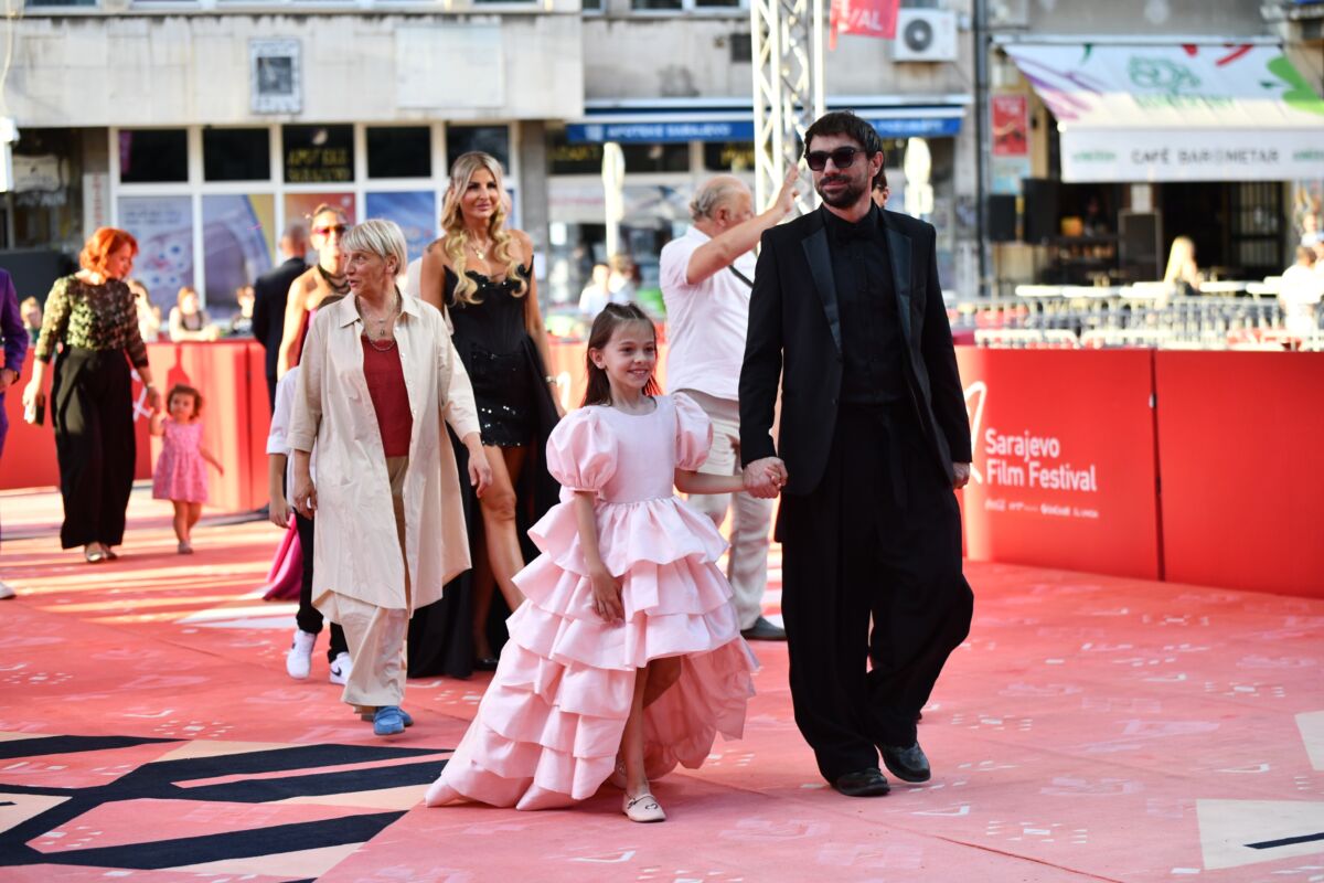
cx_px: 662
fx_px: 3016
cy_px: 442
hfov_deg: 24.8
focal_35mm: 82
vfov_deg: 16.7
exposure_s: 1/2000
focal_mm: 82
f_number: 2.8
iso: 1000
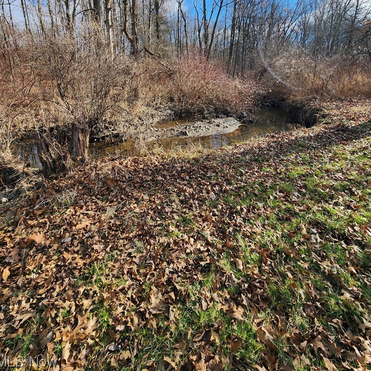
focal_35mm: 16
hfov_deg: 87.4
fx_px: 194
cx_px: 186
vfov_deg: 83.5
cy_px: 115
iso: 50
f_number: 2.2
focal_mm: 2.2
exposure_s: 1/1090
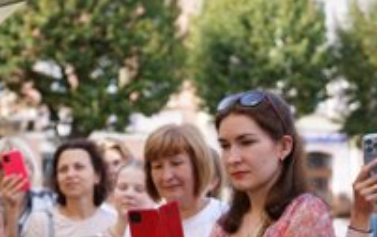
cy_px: 235
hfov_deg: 28.0
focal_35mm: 71
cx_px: 47
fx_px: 730
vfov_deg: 18.0
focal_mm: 35
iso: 500
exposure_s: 1/1250
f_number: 2.5
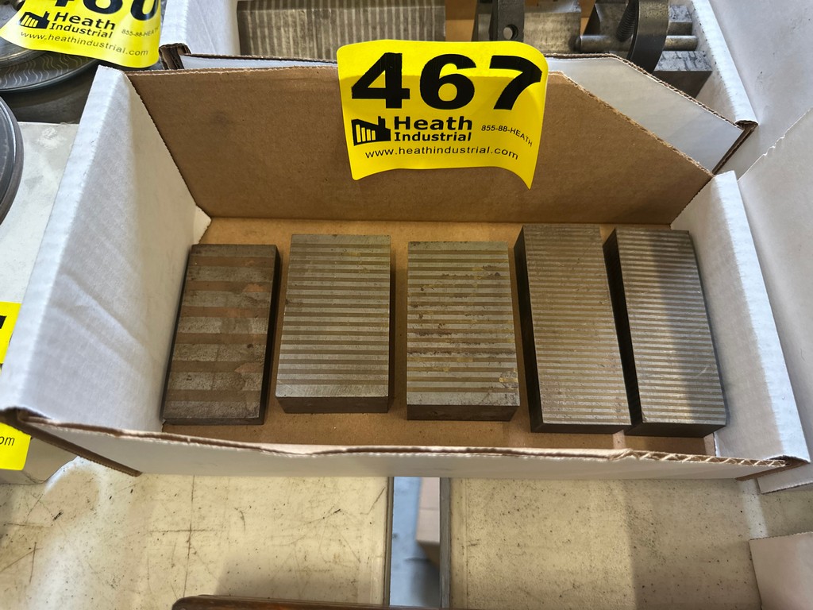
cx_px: 406
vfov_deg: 56.8
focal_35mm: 24
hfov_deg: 71.6
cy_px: 305
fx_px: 564
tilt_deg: -63.2
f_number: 1.78
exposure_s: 1/75
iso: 250
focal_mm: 6.86
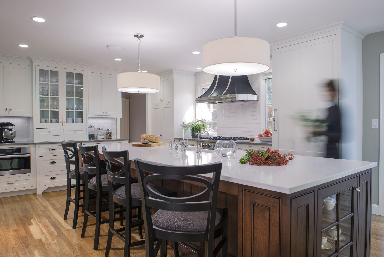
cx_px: 192
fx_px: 277
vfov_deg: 49.6
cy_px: 128
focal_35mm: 26
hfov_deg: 69.4
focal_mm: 26
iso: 280
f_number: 9.5
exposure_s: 1/4
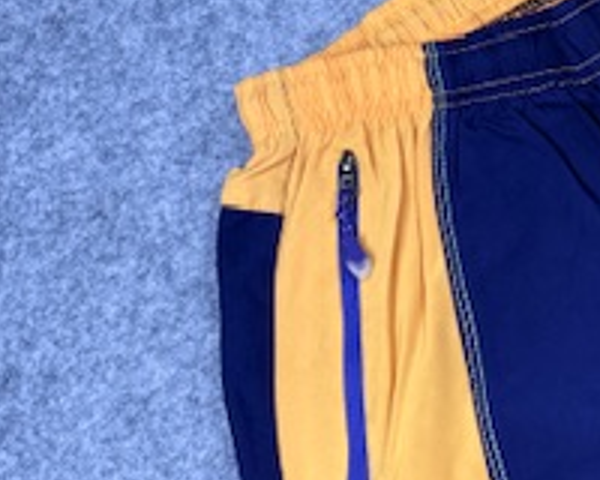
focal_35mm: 75
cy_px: 492
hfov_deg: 23.4
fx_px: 1332
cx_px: 702
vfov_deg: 19.8
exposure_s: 1/100
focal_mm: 6.76
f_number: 1.78
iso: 80
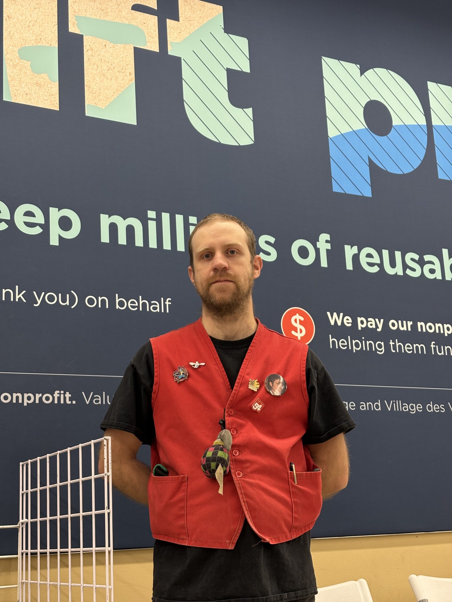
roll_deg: +3.6
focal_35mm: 52
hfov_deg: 28.0
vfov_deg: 36.8
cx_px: 226
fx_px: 905
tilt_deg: +14.8
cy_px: 301
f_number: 1.6
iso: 50
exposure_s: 1/60
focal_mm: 5.96
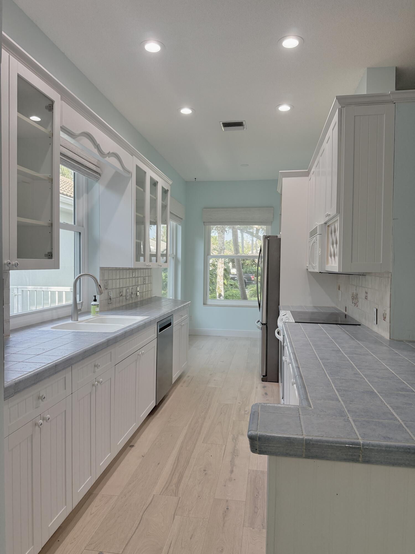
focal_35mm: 24
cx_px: 208
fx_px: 384
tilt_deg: -0.7
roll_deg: -1.4
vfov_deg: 71.6
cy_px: 277
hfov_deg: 56.8
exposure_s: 1/237
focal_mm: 6.76
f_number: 1.78
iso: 200
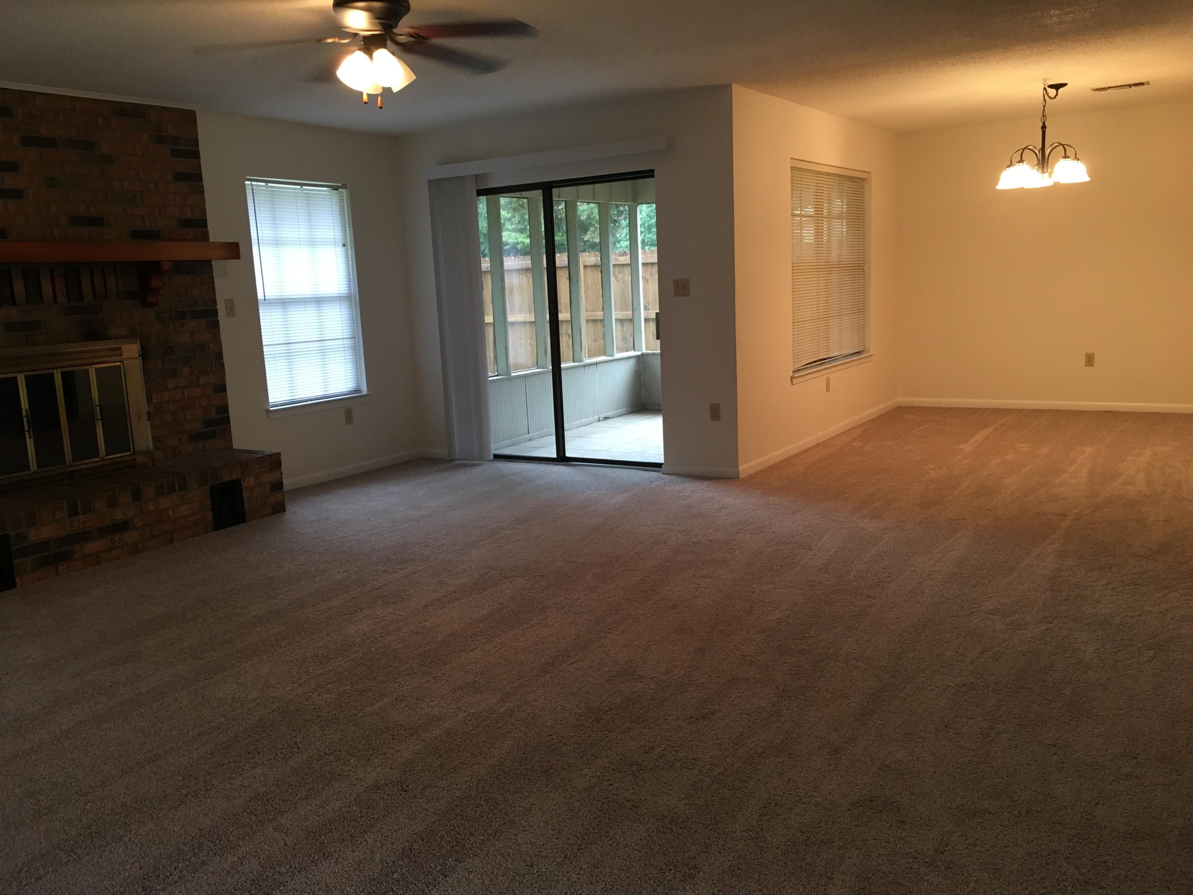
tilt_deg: -10.8
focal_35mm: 29
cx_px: 596
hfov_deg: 61.7
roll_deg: +1.9
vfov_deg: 48.2
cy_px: 448
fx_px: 999
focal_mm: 4.15
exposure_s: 1/30
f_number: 2.2
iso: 100
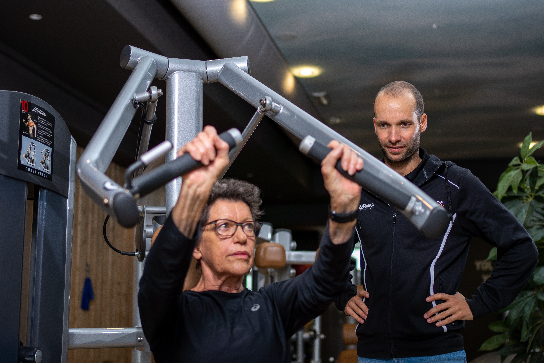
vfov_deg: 26.0
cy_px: 182
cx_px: 272
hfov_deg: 38.2
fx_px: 786
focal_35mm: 52
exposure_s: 1/400
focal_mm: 35
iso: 100
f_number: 2
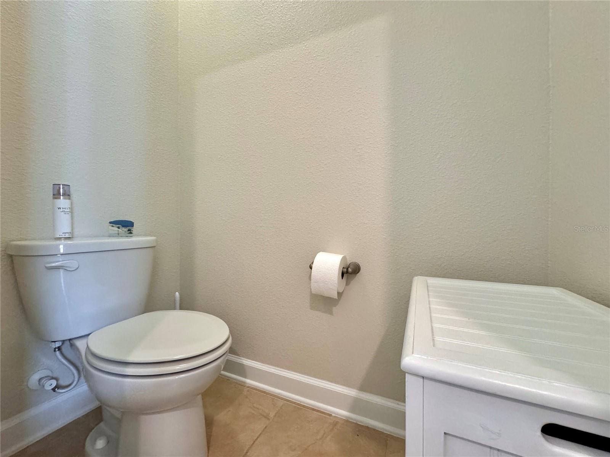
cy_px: 228
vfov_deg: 85.7
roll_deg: -0.6
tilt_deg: -3.0
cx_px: 305
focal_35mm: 14
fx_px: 247
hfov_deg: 102.1
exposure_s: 1/60
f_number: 2.2
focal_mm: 2.22
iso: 320
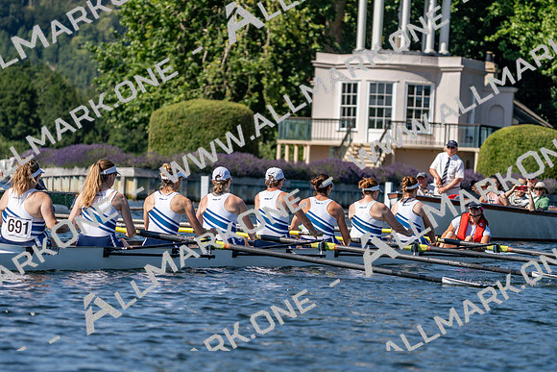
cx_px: 278
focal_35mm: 200
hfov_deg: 10.3
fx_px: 3095
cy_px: 186
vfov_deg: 6.9
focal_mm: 200
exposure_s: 1/1600
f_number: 5.6
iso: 160
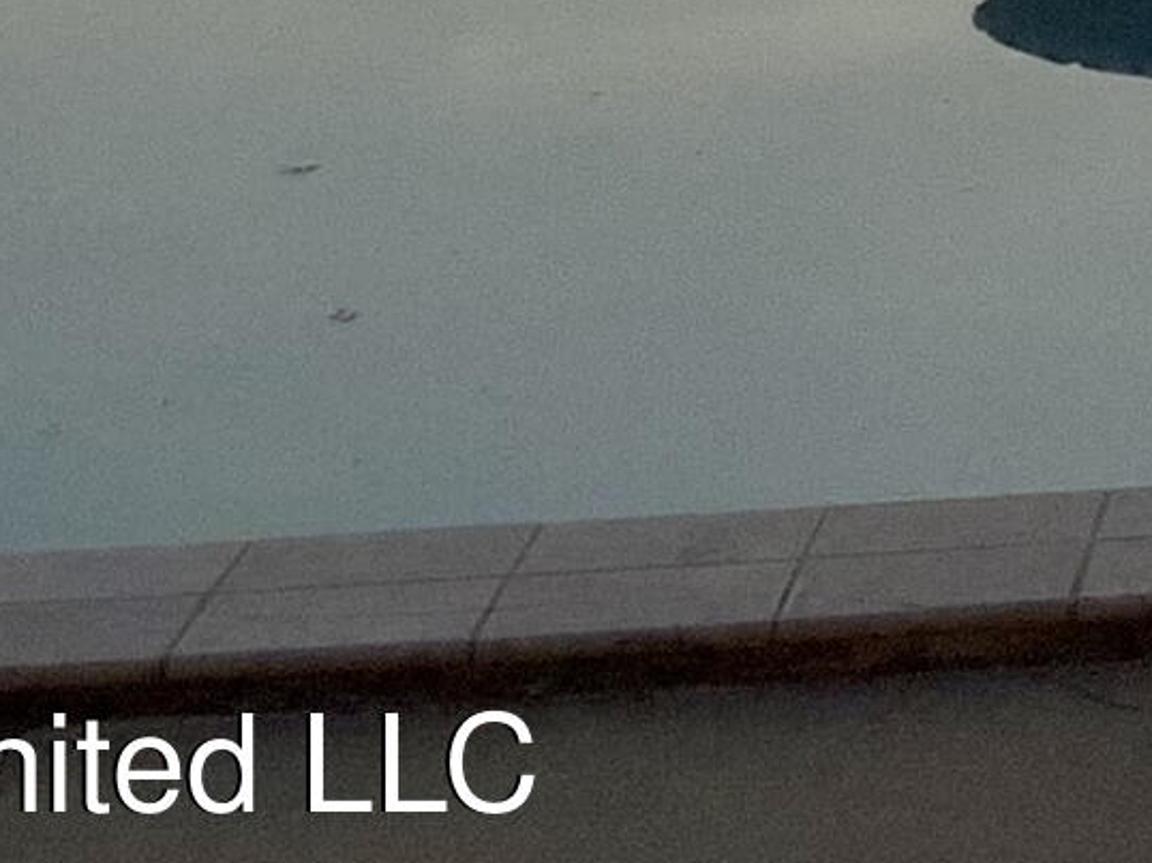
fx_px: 5755
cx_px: 2760
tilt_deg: -3.1
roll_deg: +0.9
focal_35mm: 173
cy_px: -1424
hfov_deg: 10.0
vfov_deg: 7.8
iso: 25
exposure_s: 1/1942
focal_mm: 3.3
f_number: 2.4
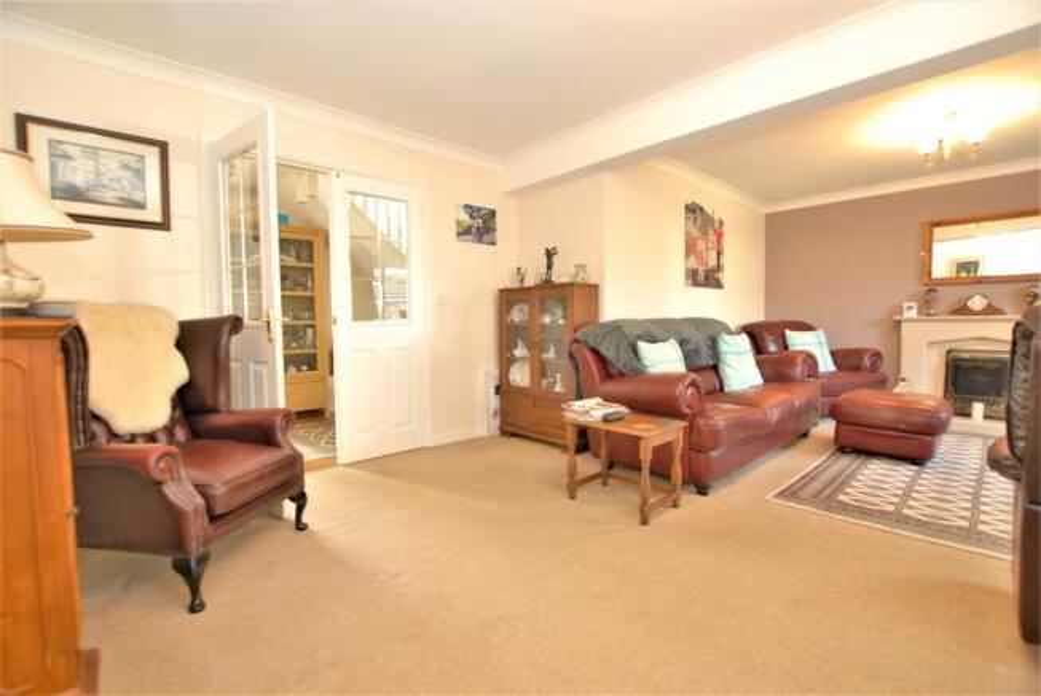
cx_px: 520
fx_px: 434
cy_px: 348
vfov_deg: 77.5
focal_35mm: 15
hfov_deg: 100.3
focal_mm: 10
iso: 100
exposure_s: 1/2.5
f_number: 4
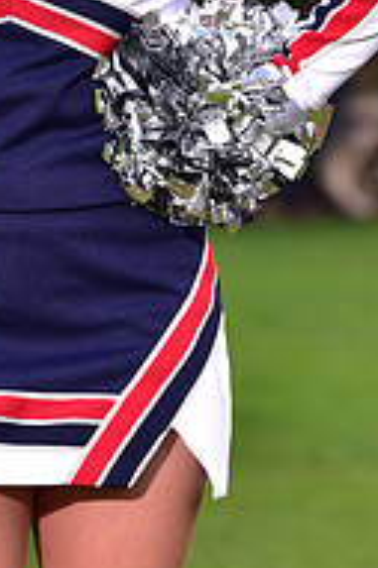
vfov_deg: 5.4
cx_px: 58
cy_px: -119
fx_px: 5995
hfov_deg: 3.6
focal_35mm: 380
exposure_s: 1/250
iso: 200
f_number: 5
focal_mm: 125
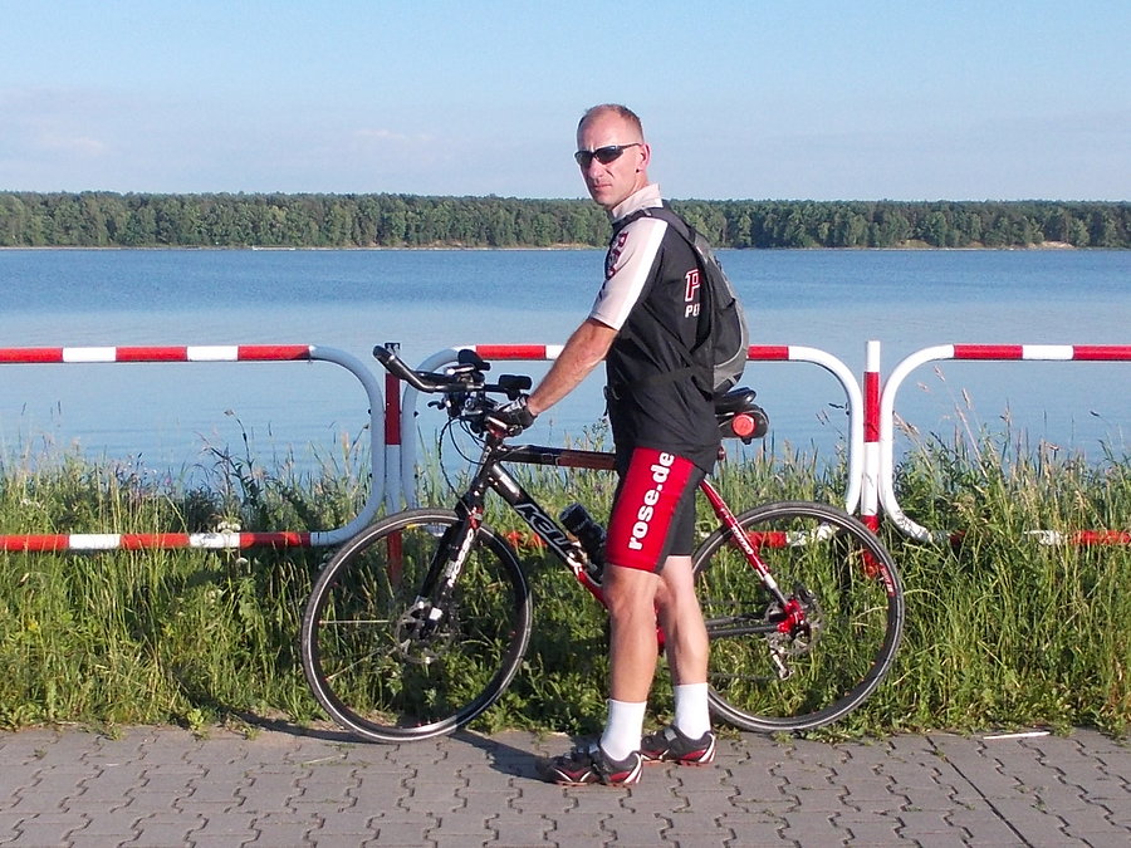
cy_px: 424
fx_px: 915
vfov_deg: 49.7
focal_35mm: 28
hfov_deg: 63.4
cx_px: 566
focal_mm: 4
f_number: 5.4
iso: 80
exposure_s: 1/200
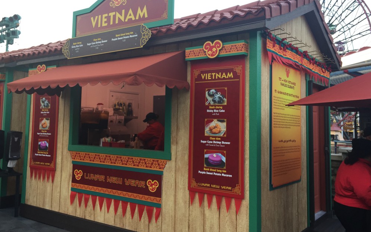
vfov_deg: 40.6
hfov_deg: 61.2
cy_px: 111
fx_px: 313
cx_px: 187
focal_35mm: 31
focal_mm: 4.15
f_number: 2.2
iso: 50
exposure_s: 1/120
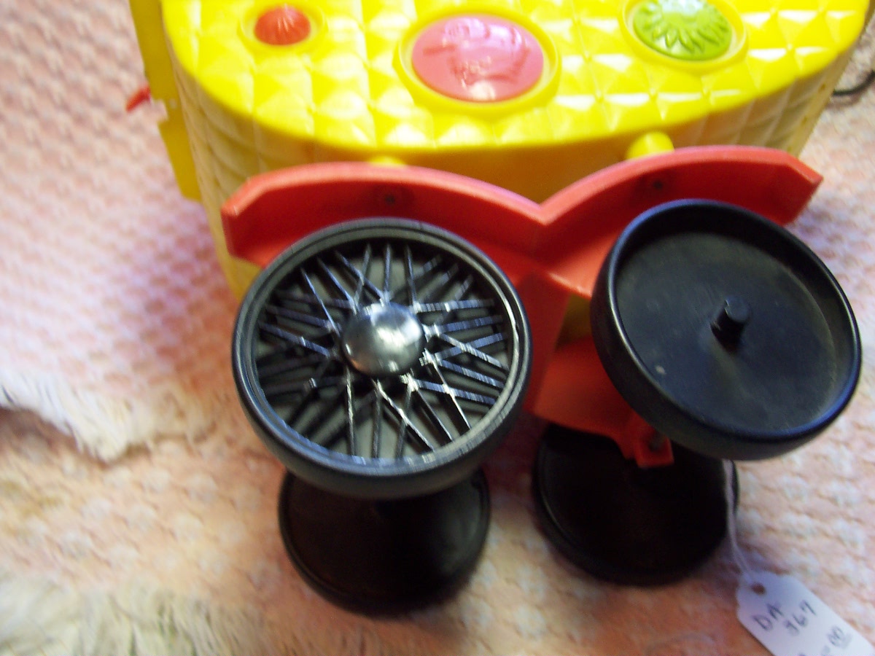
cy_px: 328
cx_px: 438
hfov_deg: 50.1
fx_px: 935
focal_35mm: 37
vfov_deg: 38.7
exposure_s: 1/30
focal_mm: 5.6
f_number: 2.8
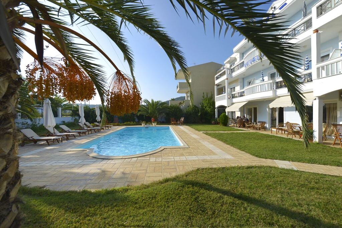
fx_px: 133
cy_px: 114
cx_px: 171
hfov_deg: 104.2
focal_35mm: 14
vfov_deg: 81.3
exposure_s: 1/200
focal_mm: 14
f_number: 8
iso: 64
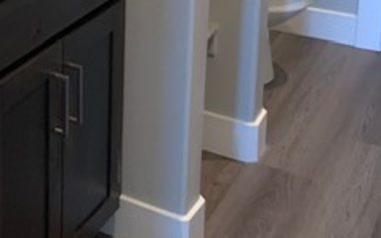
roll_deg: +1.6
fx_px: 769
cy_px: -88
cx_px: -125
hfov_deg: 24.1
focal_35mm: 74
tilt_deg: -10.3
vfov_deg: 16.5
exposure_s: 1/60
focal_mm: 4.25
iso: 160
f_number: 1.8
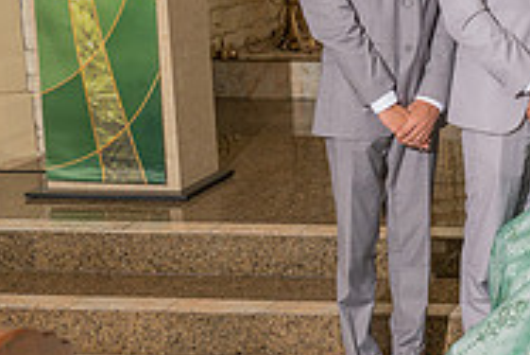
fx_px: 1282
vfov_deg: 15.7
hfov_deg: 21.4
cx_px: 663
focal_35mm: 87
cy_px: 113
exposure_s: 1/200
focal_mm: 24
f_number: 3.5
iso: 320
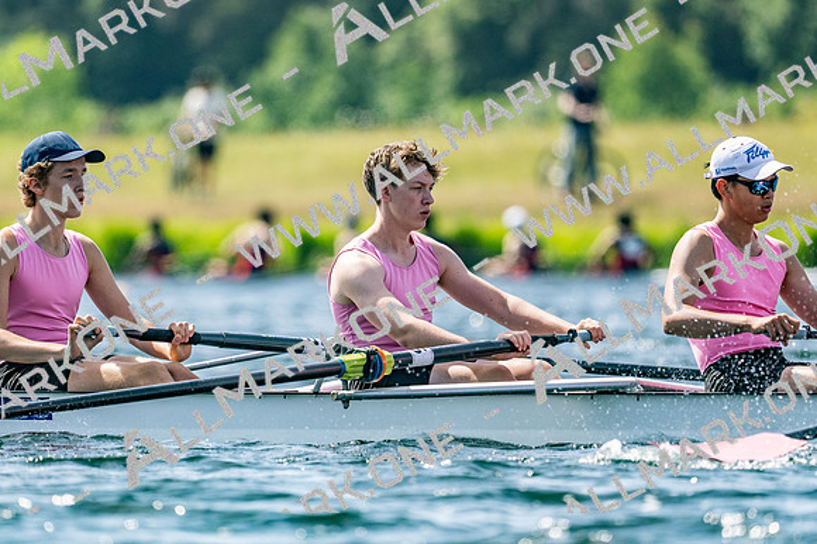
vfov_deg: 2.3
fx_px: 13608
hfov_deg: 3.4
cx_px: 408
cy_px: 272
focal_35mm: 600
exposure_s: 1/2500
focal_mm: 400
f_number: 4.5
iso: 280
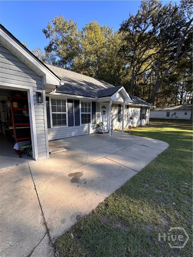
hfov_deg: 85.7
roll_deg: -1.5
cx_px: 96
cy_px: 128
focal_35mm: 14
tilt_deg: -8.2
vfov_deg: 102.1
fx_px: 104
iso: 40
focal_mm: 2.22
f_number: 2.2
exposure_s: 1/406
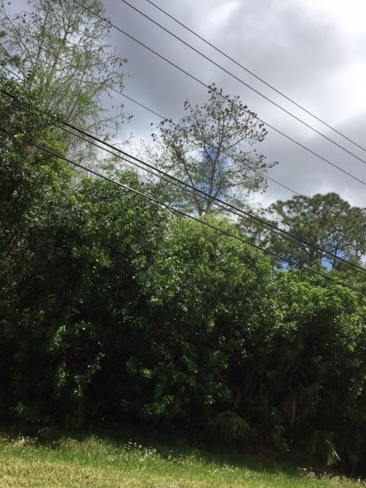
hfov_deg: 48.2
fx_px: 409
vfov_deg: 61.7
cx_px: 183
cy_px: 244
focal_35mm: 29
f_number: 2.2
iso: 32
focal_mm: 4.15
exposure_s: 1/3049
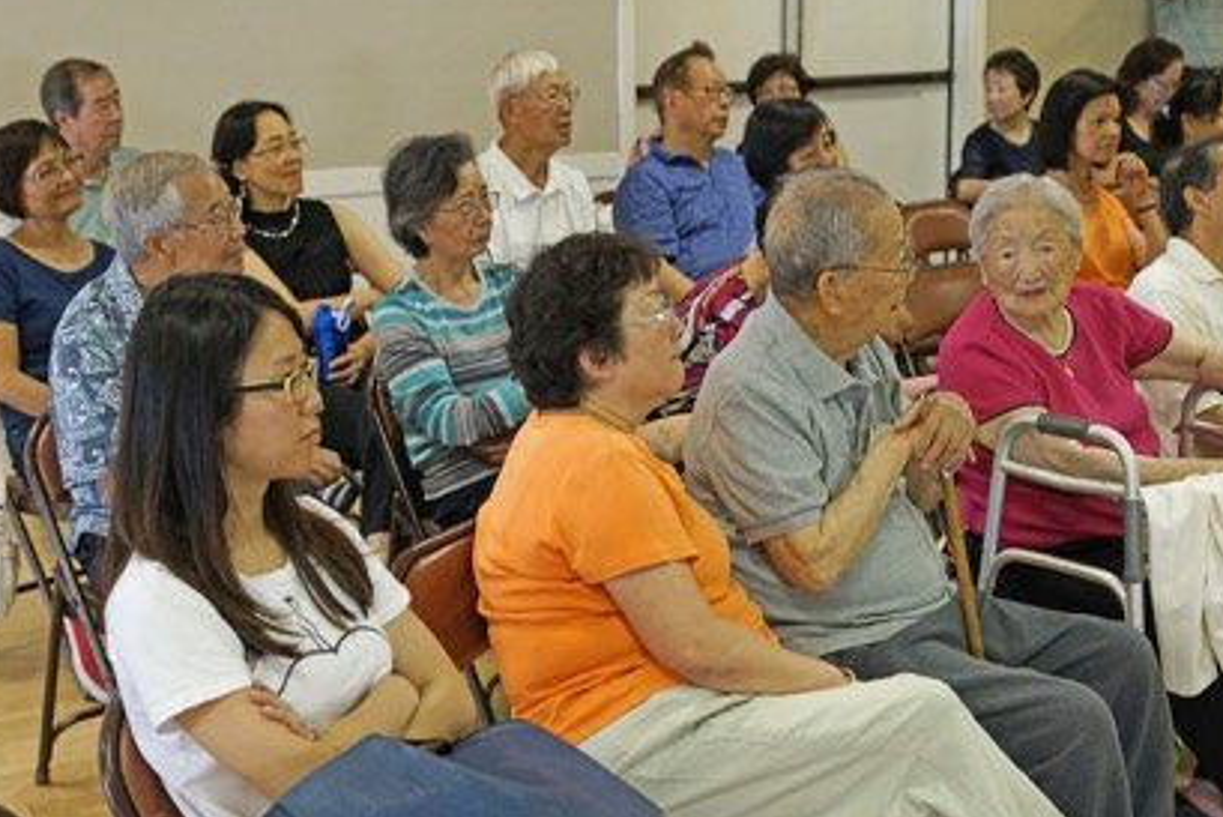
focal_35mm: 62
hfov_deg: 32.6
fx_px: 2093
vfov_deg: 22.1
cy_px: 413
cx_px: 649
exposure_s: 1/80
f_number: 3.2
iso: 800
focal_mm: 35
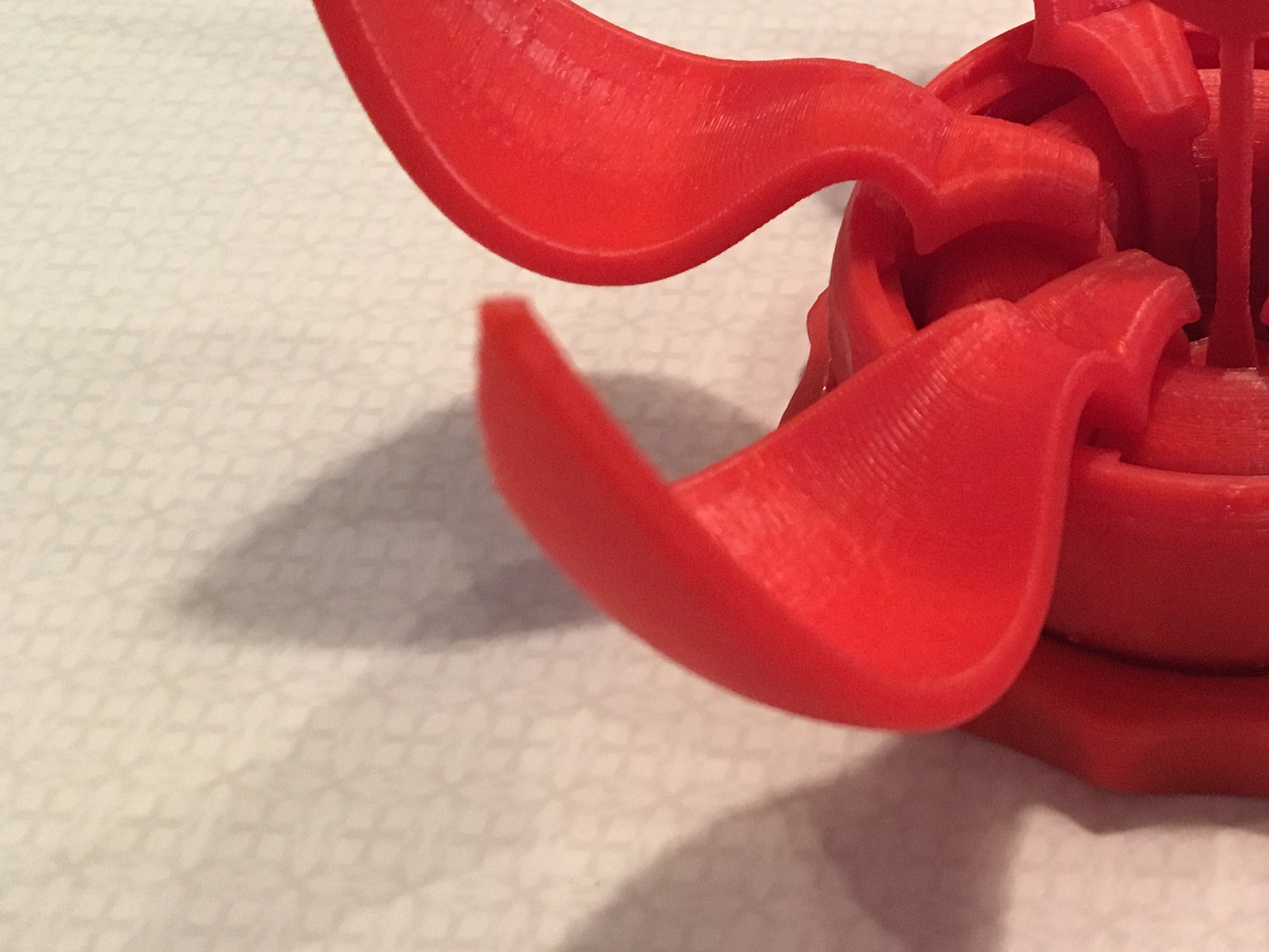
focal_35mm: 60
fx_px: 2200
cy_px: -3
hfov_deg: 30.1
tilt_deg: -36.4
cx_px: 1250
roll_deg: -0.6
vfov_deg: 23.4
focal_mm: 4.15
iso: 125
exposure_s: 1/30
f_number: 2.2
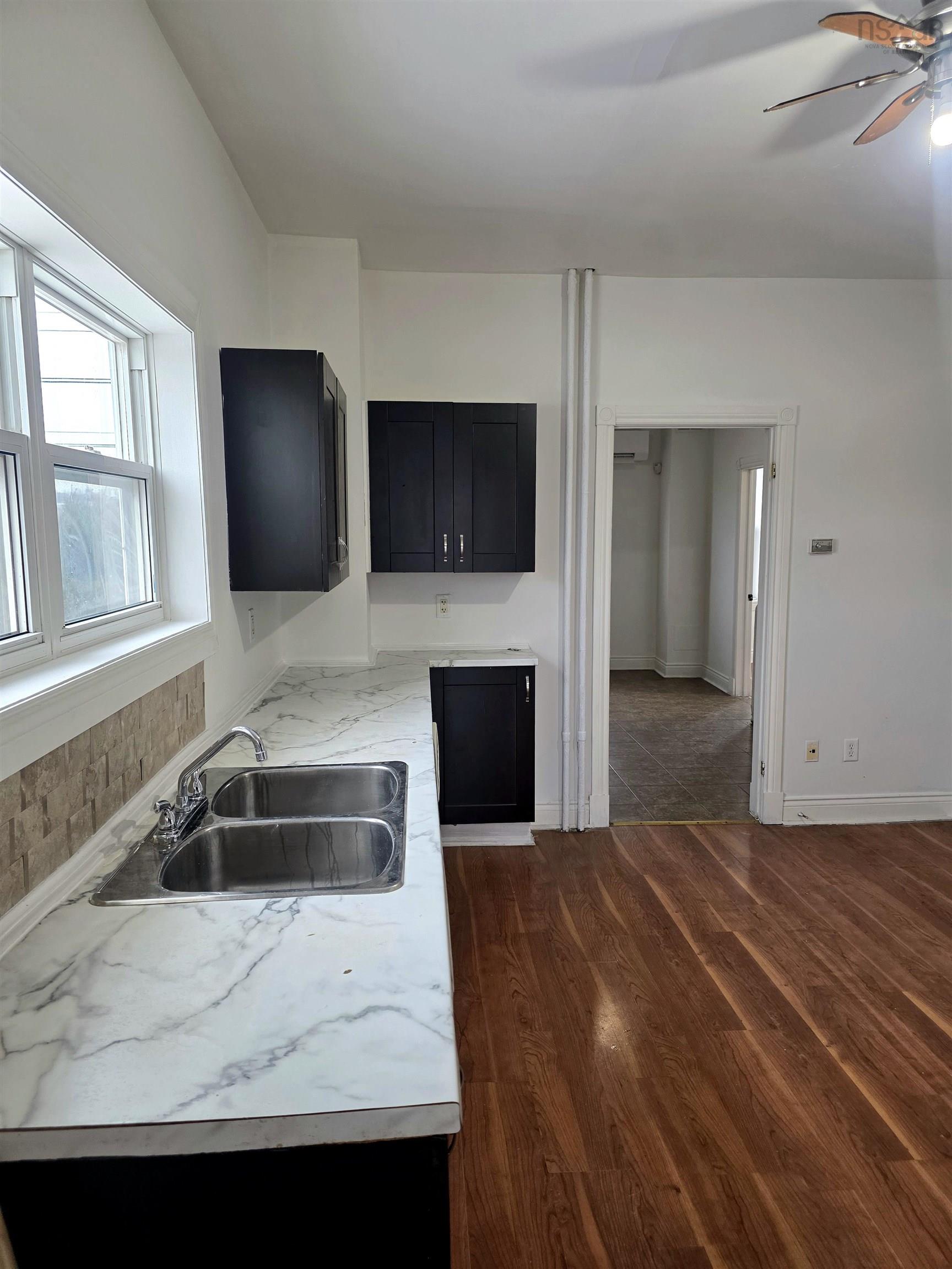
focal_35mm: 23
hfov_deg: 58.9
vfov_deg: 73.9
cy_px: 634
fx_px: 843
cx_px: 476
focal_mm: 6.3
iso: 200
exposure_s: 1/120
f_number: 1.7
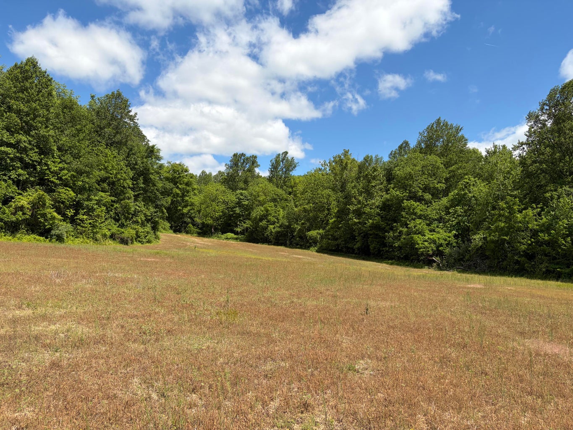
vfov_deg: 53.1
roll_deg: -3.2
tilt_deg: +6.3
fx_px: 430
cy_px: 215
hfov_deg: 67.3
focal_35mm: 26
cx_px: 286
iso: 50
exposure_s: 1/3831
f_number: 1.6
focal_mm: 5.96
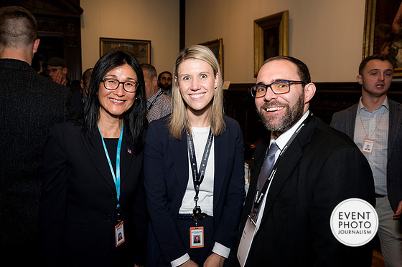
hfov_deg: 67.4
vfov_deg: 47.9
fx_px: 301
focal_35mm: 27
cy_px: 131
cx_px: 195
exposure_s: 1/125
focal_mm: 26
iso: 800
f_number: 5
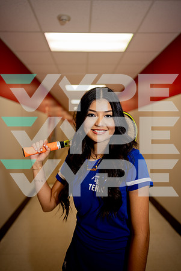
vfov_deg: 73.7
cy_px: 136
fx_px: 181
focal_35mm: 24
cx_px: 90
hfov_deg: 53.2
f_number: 1.4
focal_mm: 24
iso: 40
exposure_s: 1/125
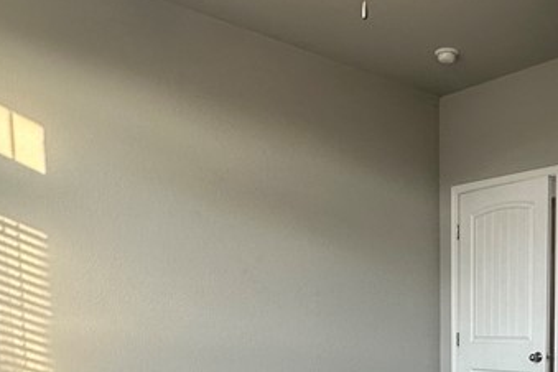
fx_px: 682
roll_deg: +0.2
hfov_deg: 42.7
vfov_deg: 28.4
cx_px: 439
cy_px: 385
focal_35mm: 44
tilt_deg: -5.1
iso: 200
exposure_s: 1/120
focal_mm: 2.22
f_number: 2.2
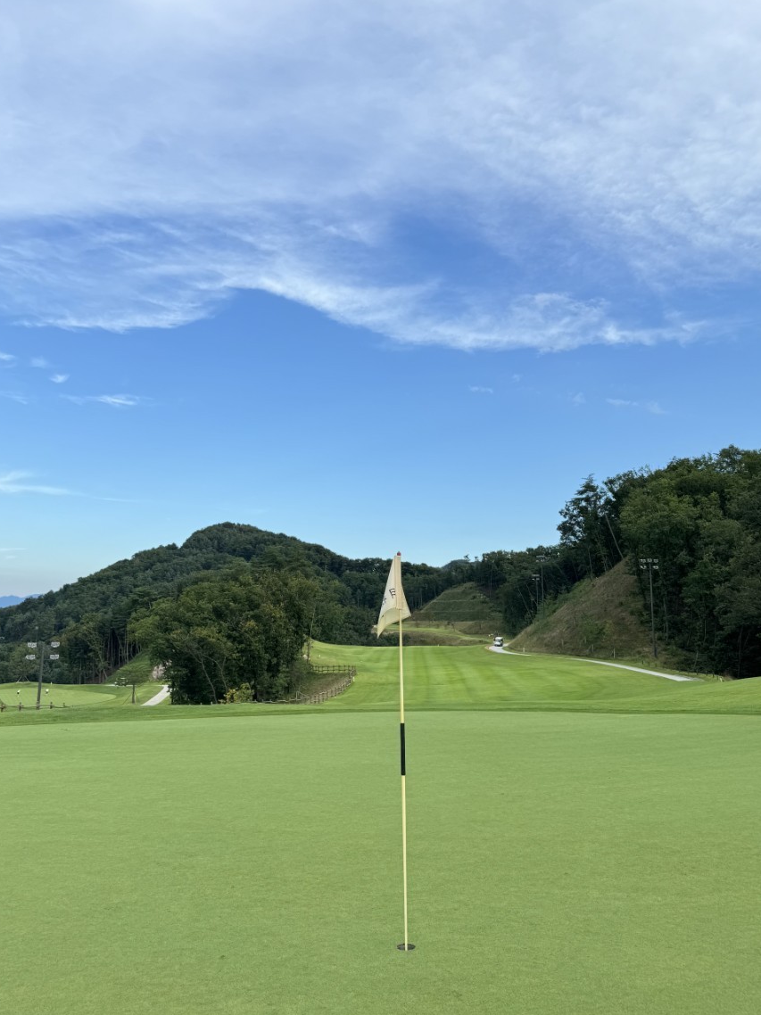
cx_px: 401
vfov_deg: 65.2
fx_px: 792
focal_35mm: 27
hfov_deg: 51.3
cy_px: 462
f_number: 1.78
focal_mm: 6.76
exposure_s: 1/651
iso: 80
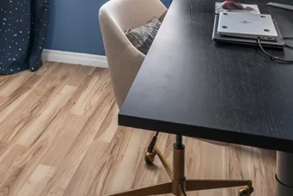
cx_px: 91
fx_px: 415
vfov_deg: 22.2
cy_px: -94
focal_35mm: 51
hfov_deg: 38.3
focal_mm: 17
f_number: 8
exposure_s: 1.3
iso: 400
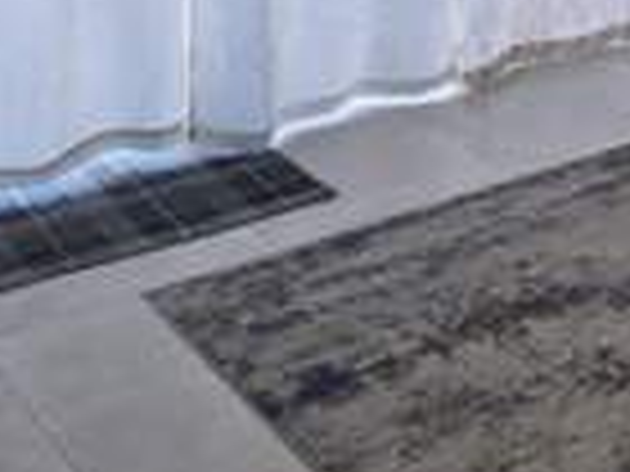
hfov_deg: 22.1
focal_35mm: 79
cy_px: -236
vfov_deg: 16.9
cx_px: 824
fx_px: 1438
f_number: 1.4
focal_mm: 6.5
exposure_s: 1/120
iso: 100
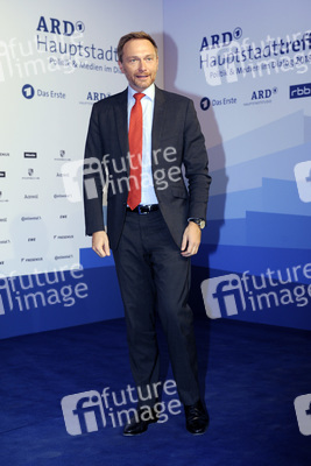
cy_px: 233
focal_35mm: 52
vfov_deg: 38.2
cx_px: 156
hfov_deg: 26.0
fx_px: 673
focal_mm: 52
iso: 800
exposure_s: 1/160
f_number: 4
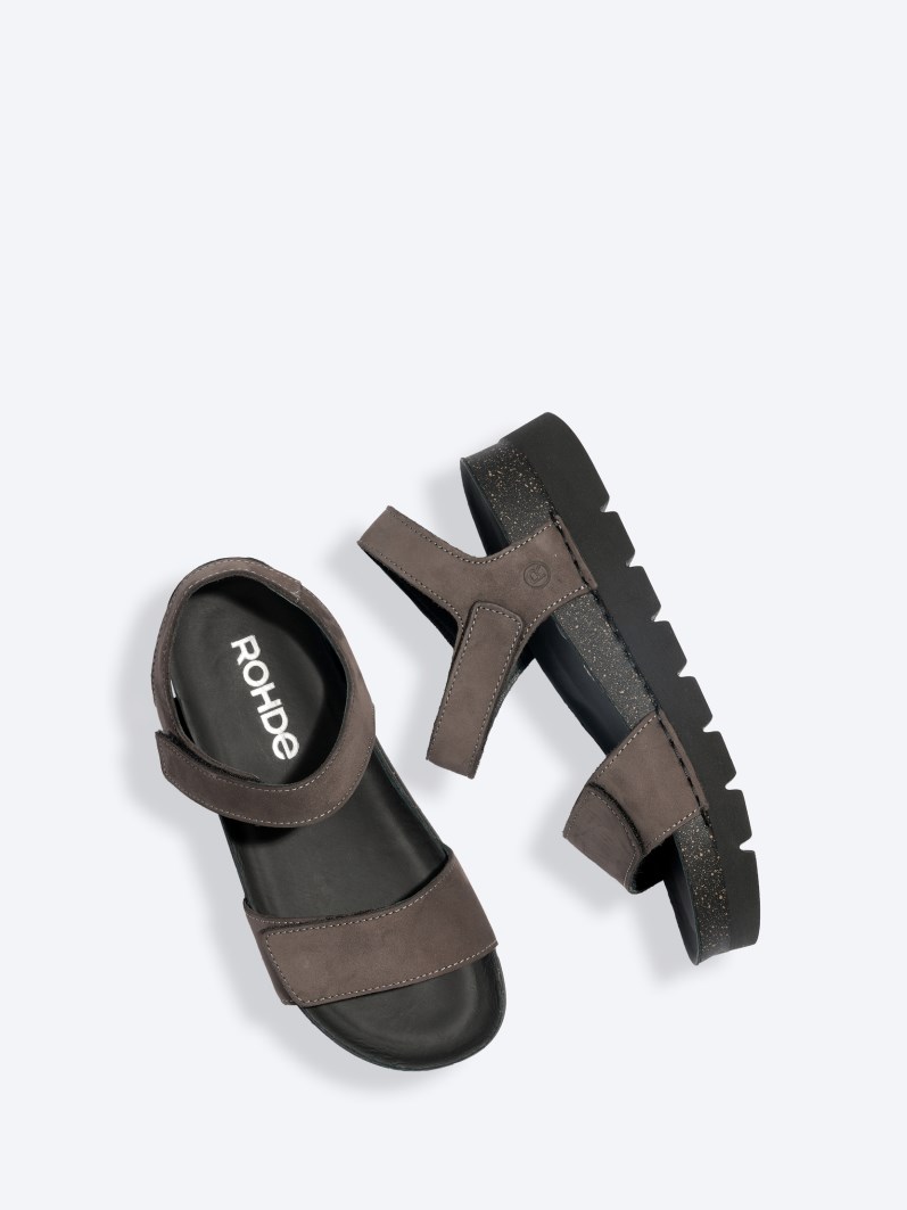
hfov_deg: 19.4
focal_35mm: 76
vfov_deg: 25.7
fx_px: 2656
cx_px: 454
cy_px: 599
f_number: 13
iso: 100
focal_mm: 70
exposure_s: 1/125
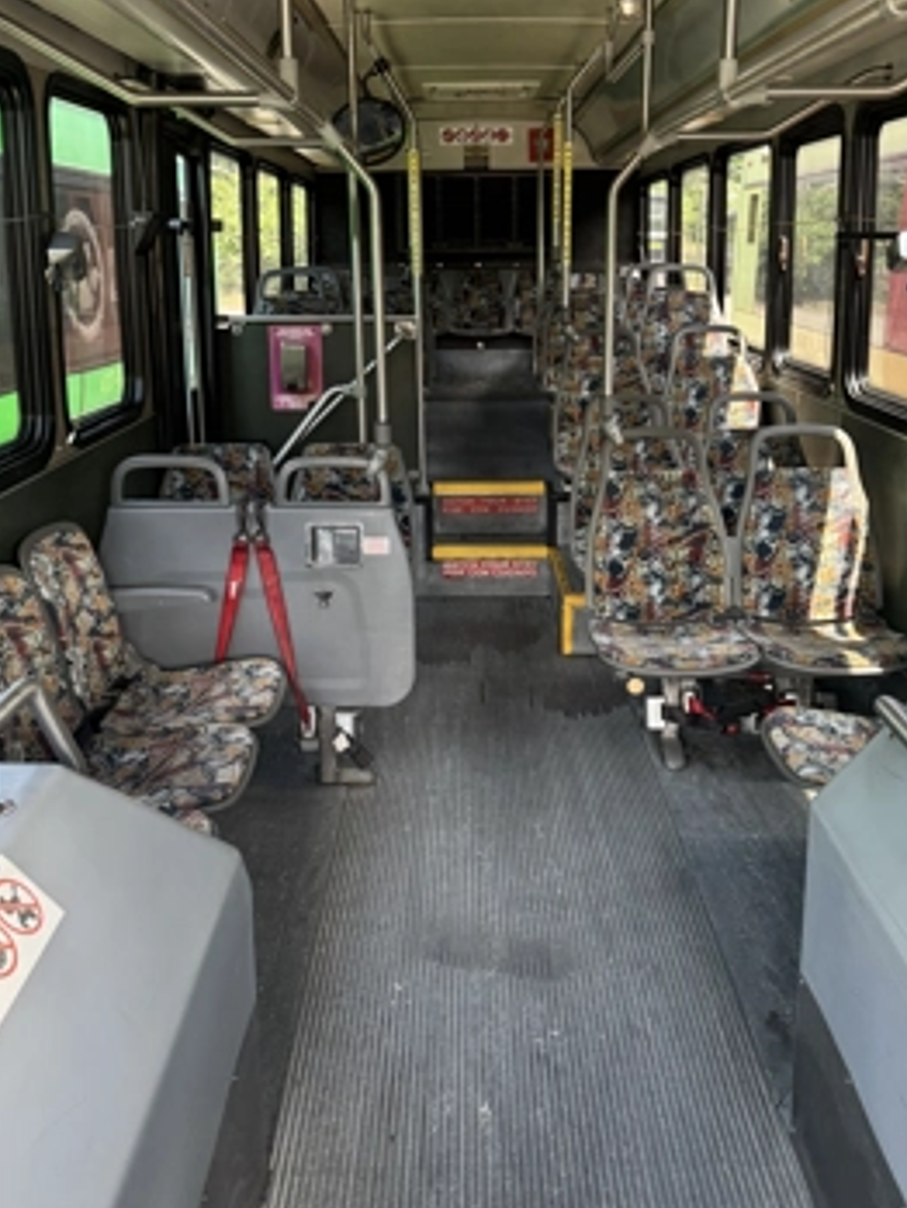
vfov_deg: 55.2
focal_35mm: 33
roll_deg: +0.5
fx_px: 1152
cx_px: 474
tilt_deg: -13.8
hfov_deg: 43.0
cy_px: 526
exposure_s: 1/60
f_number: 1.78
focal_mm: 6.76
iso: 250
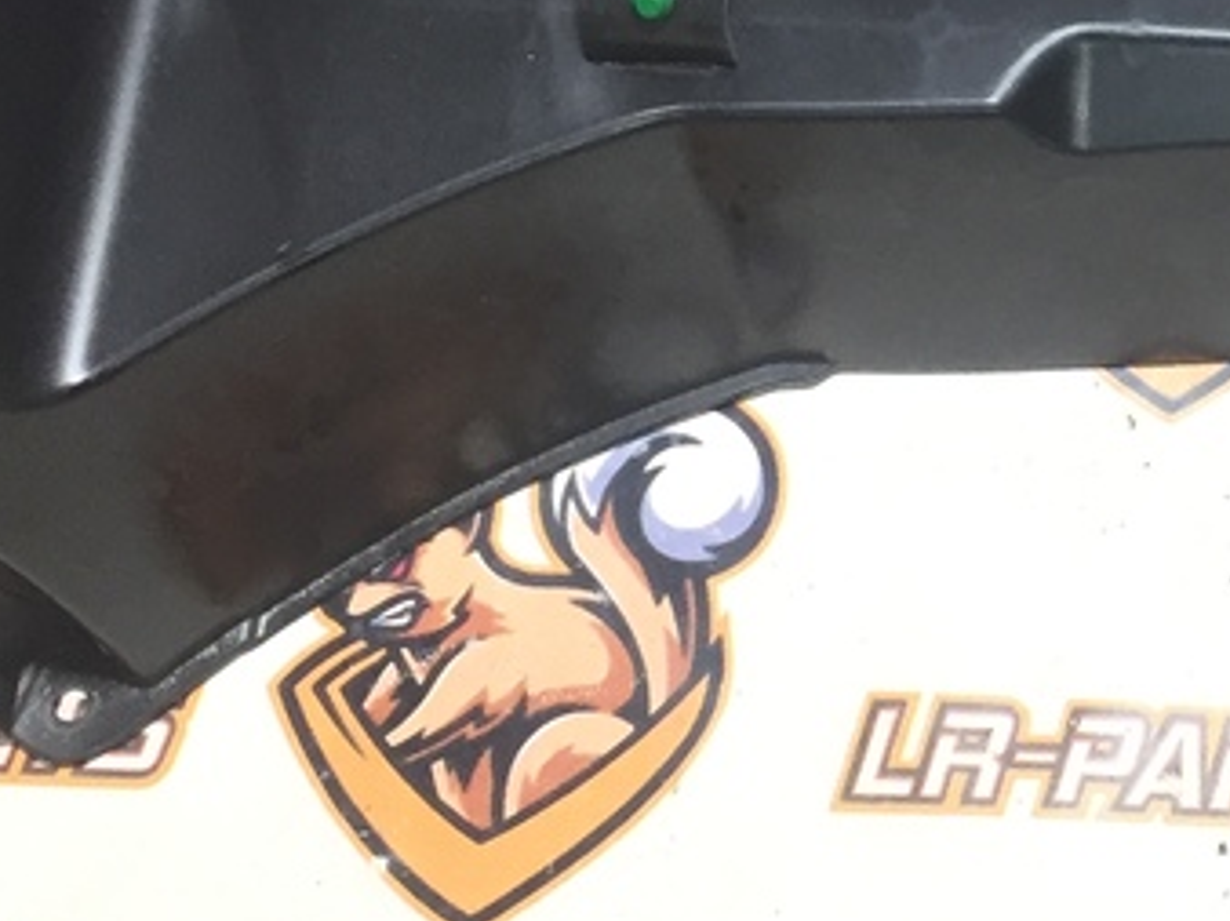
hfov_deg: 18.2
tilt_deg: -65.6
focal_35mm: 103
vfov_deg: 14.2
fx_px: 3657
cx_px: 1427
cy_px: 109
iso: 40
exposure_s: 1/33
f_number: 2.2
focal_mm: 4.15
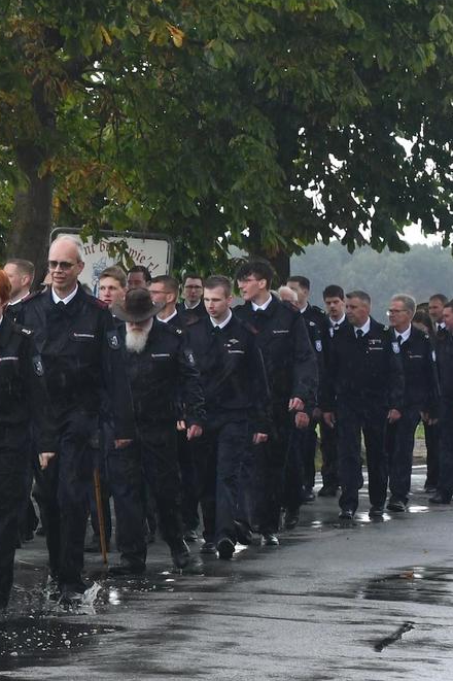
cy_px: 352
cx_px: -312
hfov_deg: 6.2
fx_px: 4119
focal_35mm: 218
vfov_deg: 9.4
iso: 800
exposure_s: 1/250
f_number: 8
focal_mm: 50
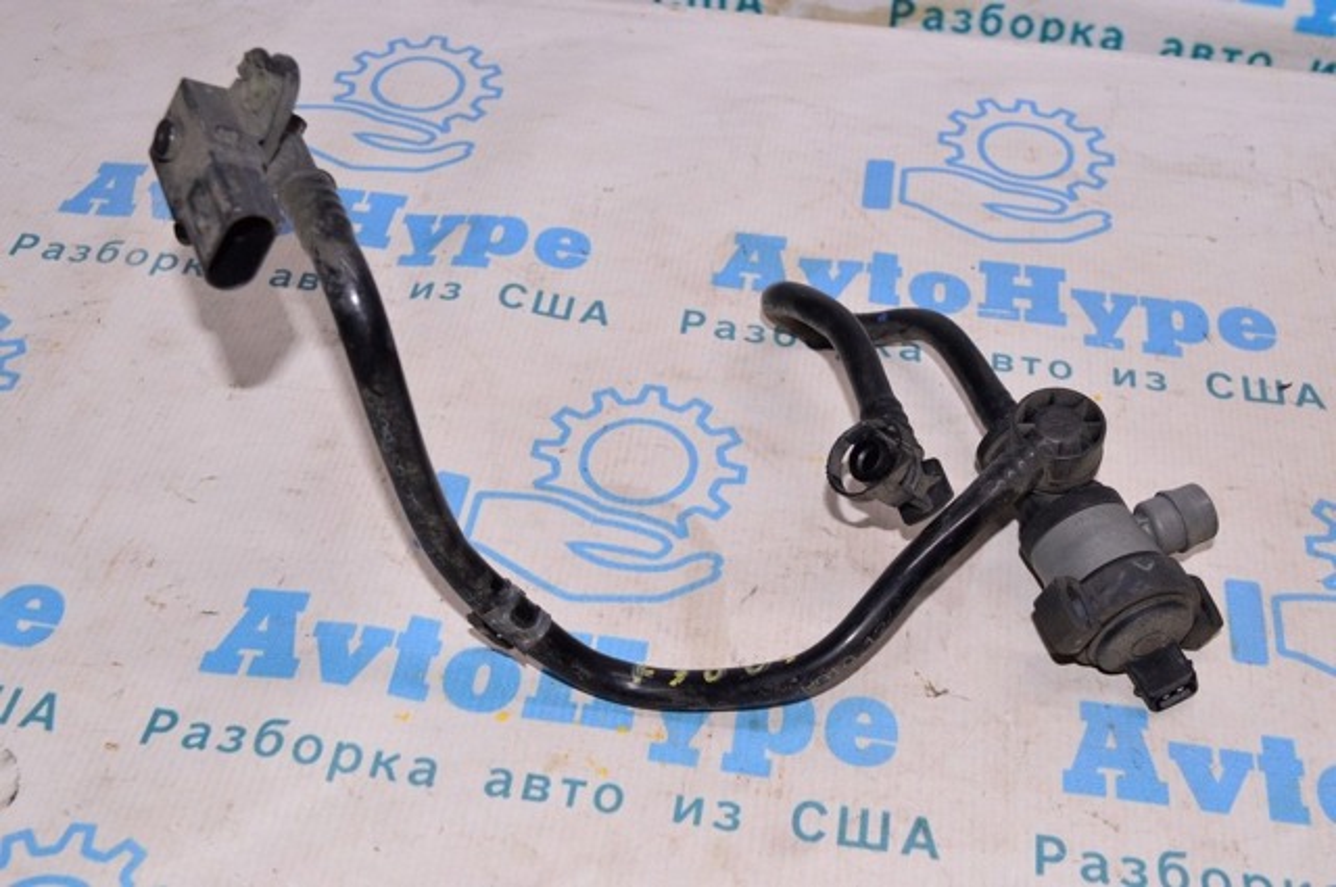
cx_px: 668
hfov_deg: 43.7
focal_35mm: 45
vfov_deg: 29.8
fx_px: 1668
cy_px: 444
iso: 1600
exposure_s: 1/200
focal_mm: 30
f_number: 8
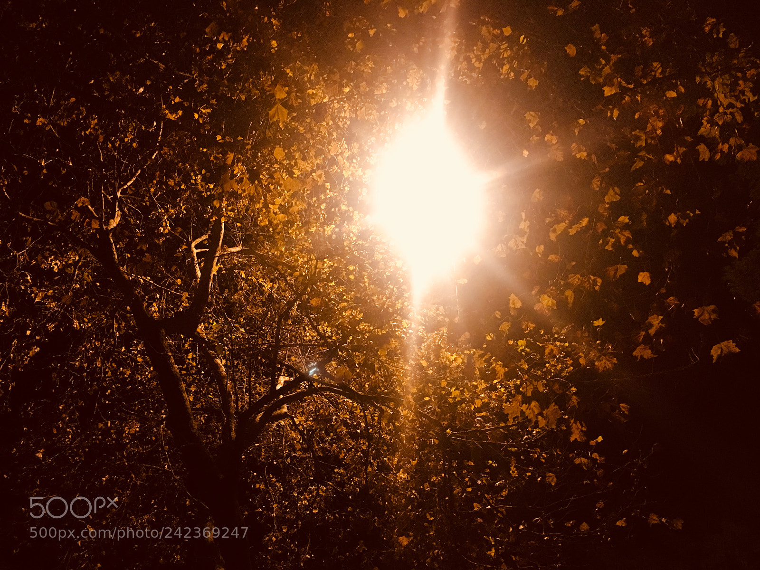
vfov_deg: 48.2
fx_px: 637
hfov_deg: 61.7
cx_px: 380
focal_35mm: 29
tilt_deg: +36.1
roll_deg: +0.0
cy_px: 285
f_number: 2.2
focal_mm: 4.15
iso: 200
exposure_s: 1/20
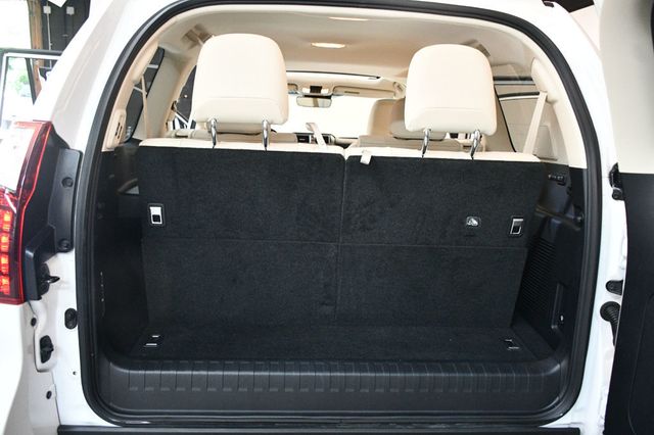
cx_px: 327
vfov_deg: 47.9
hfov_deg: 67.4
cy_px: 218
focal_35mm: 27
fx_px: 490
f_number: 3.5
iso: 3200
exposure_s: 1/80
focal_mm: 18
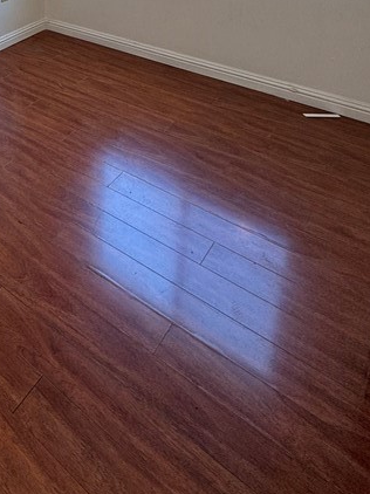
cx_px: -50
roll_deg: +3.2
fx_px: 485
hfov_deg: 35.0
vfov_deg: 43.9
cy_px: -27
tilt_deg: -15.3
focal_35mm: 34
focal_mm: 2.22
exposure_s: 1/120
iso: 80
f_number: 2.2
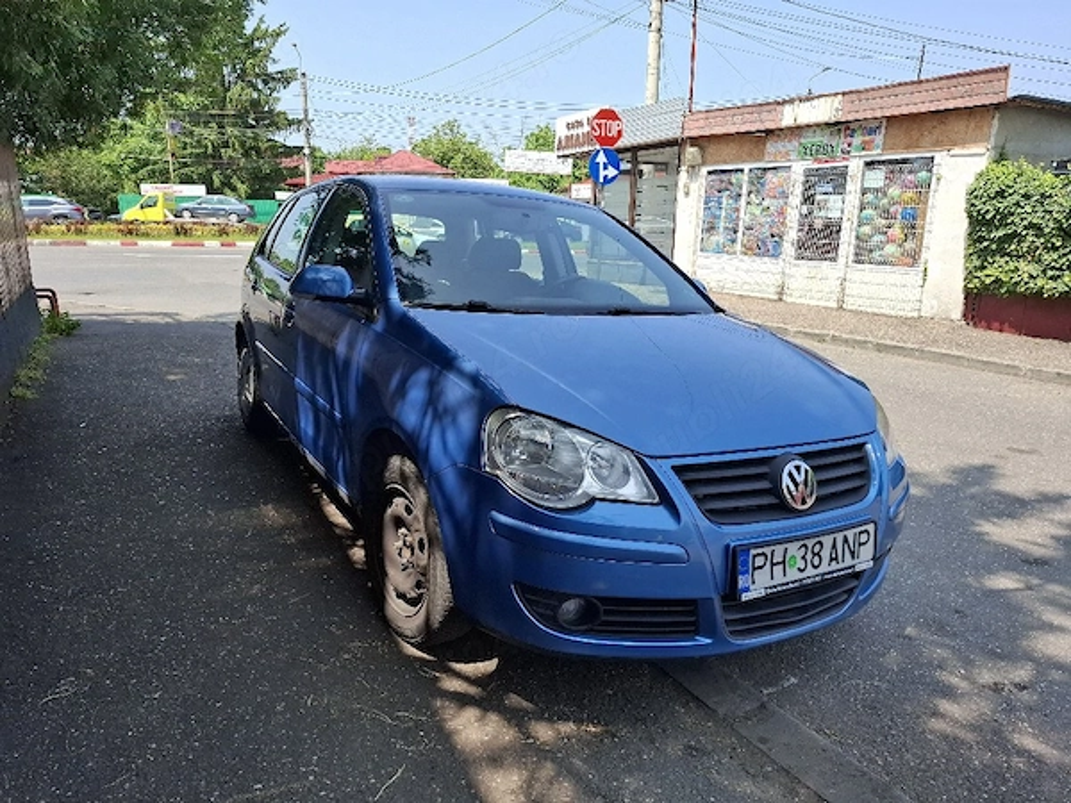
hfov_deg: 73.9
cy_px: 402
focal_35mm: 23
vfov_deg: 58.9
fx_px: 712
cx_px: 536
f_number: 1.8
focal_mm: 5.54
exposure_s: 1/1250
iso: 50
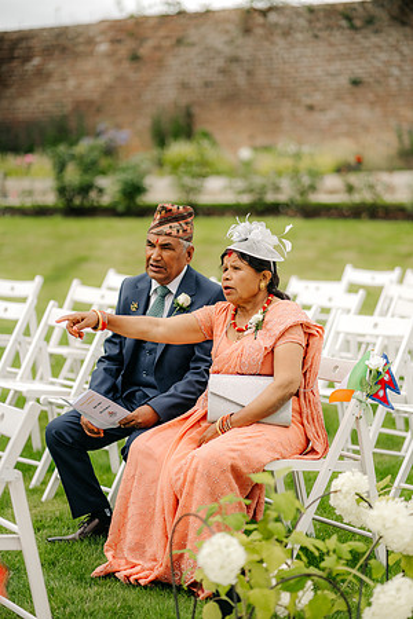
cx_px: 206
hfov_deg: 16.1
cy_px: 310
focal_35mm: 85
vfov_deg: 23.9
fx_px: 1463
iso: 100
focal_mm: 85
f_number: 2
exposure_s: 1/1250
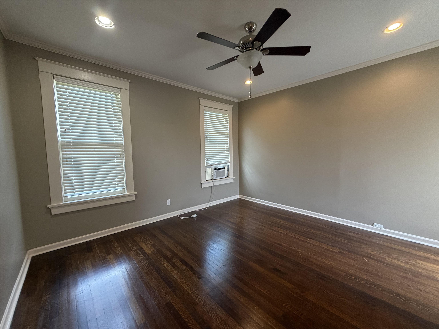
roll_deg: +1.7
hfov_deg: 102.1
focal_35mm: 14
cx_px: 220
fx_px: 178
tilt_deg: -5.0
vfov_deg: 85.7
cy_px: 164
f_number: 2.2
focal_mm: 2.22
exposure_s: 1/60
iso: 250
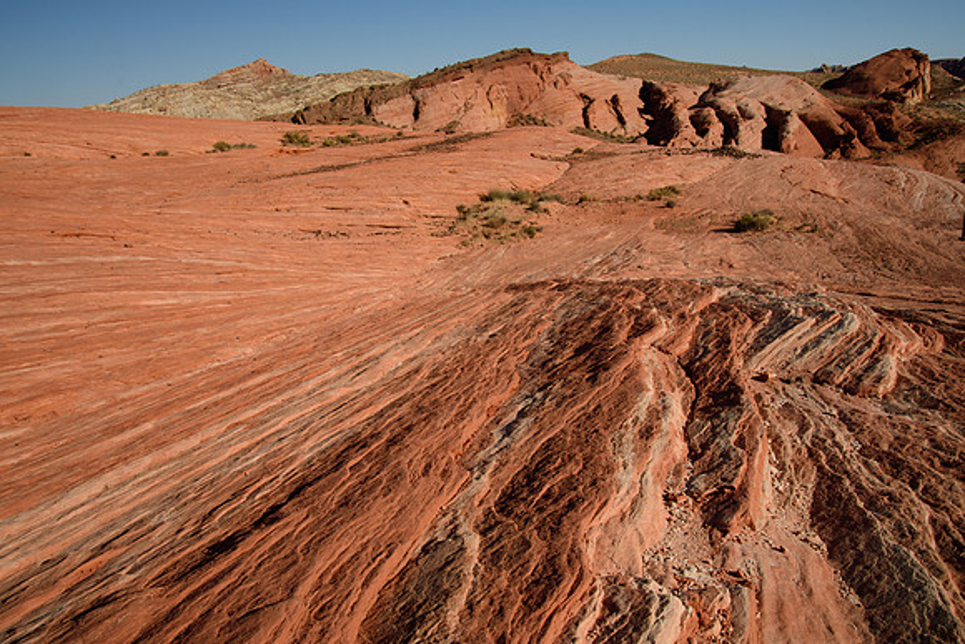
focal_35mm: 27
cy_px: 322
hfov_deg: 67.4
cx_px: 482
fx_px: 724
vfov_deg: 48.0
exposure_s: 1/160
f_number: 11
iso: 200
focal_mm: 18
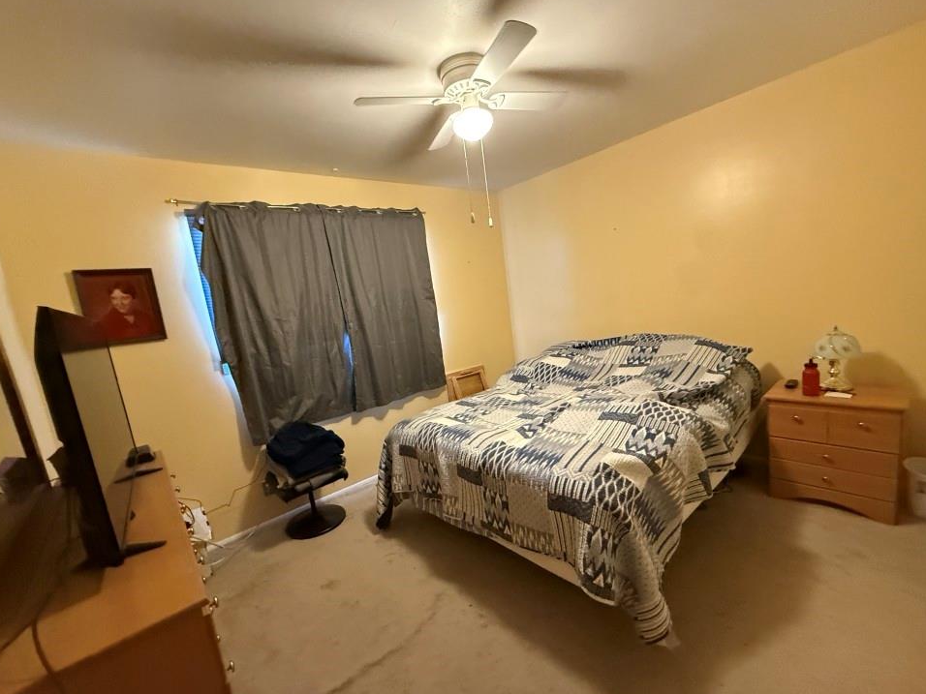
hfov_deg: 98.2
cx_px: 465
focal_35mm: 15
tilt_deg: -8.3
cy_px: 361
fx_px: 401
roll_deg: +6.5
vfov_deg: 81.7
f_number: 2.2
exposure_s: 1/60
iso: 800
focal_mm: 2.22
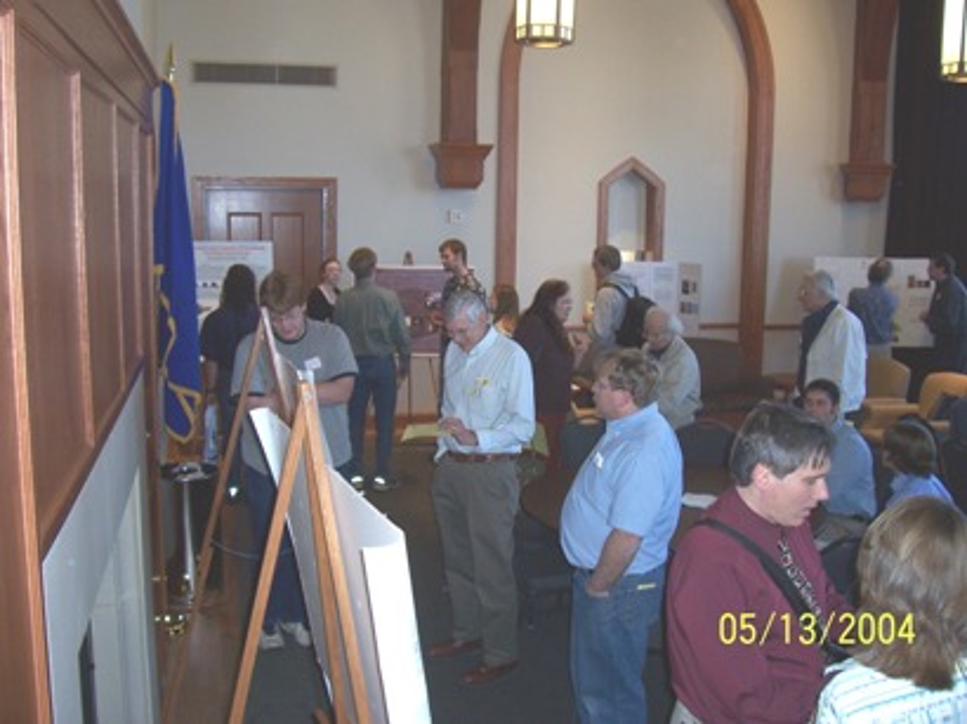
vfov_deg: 41.8
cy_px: 362
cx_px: 484
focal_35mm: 34
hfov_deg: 54.0
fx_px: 949
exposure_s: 1/60
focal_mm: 5.6
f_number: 2.7
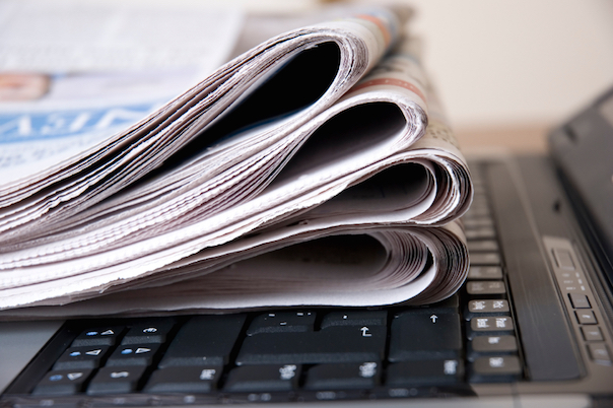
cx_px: 306
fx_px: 1787
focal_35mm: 105
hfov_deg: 19.5
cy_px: 204
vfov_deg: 13.0
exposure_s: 1/125
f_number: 4.5
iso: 100
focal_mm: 70
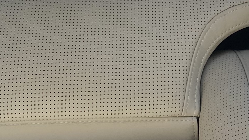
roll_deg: -3.8
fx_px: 779
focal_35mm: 118
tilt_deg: -40.6
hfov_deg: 17.9
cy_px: -143
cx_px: 220
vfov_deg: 9.6
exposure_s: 1/354
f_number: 1.8
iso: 32
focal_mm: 4.25
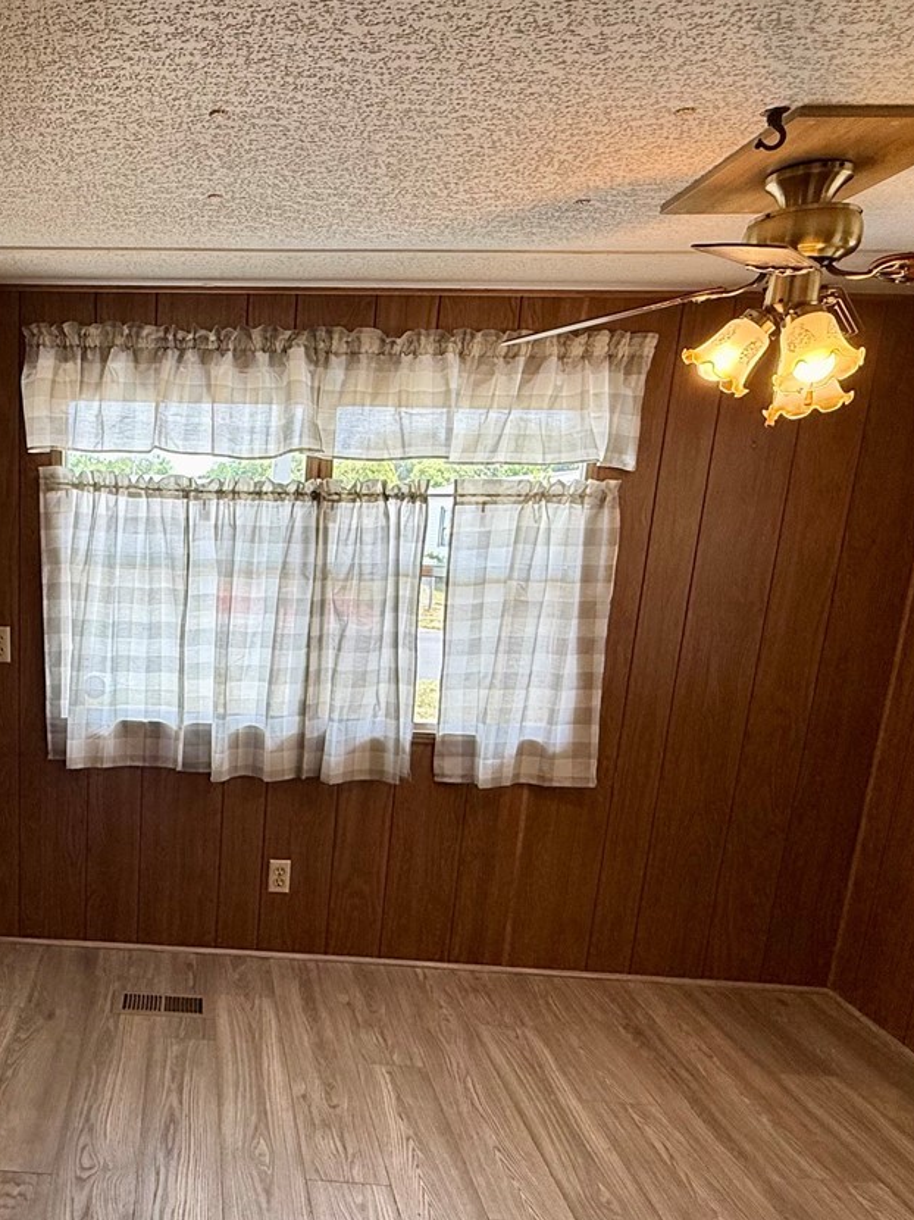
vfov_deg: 64.9
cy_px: 717
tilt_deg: -12.0
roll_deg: -1.8
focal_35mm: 27
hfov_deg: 47.4
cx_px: 137
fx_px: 951
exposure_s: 1/120
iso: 64
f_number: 2.2
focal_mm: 2.22
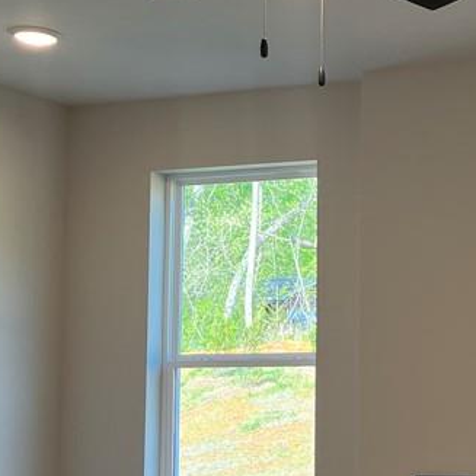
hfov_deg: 22.3
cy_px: 294
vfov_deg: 23.9
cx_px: 562
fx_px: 1120
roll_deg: +0.2
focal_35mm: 72
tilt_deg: +4.3
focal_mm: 5.1
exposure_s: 1/163
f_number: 1.6
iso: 64
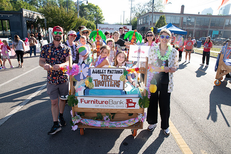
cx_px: 116
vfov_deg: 53.1
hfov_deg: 73.8
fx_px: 154
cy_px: 77
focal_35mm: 24
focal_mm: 24
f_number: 9
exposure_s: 1/125
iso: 250
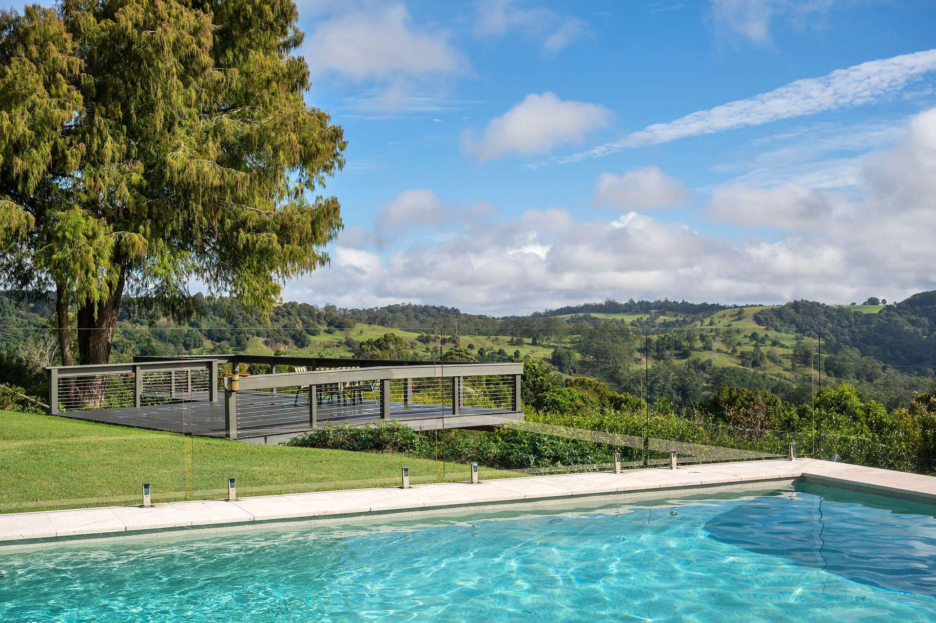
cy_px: 312
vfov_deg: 34.2
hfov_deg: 49.6
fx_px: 1013
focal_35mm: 39
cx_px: 468
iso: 100
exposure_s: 1/400
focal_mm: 39
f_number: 7.1
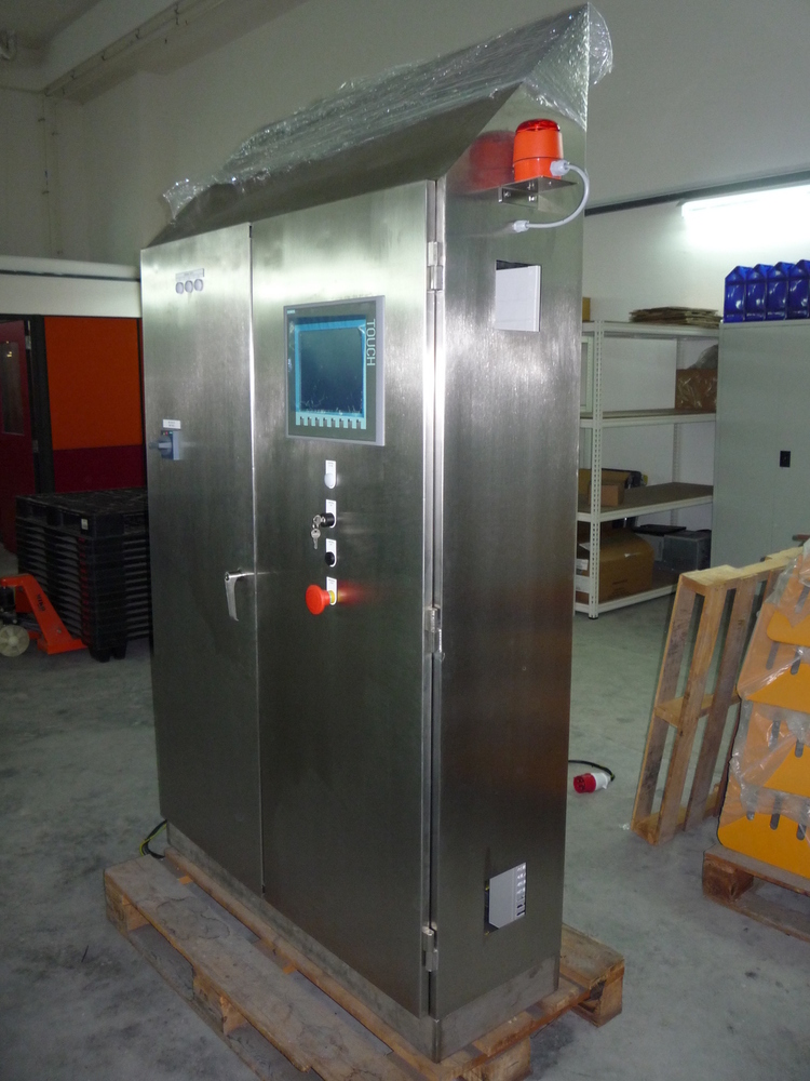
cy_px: 540
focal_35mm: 30
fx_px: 936
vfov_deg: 60.0
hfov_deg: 46.8
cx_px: 405
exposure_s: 1/30
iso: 250
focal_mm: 5.2
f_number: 3.3
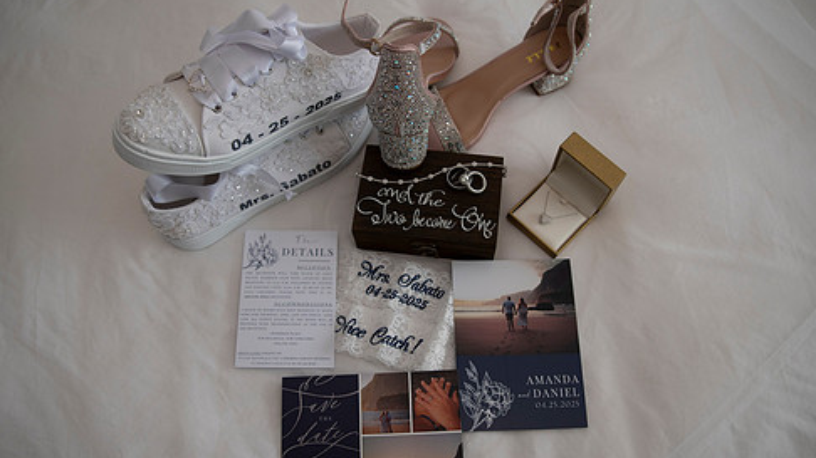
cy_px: 247
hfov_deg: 64.3
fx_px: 649
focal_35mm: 30
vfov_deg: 38.9
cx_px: 406
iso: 400
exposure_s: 1/640
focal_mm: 24
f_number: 2.8
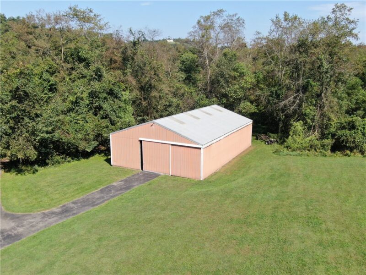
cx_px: 183
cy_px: 138
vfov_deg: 44.2
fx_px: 338
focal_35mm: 32
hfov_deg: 56.8
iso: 100
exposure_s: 1/640
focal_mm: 5.45
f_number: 3.1
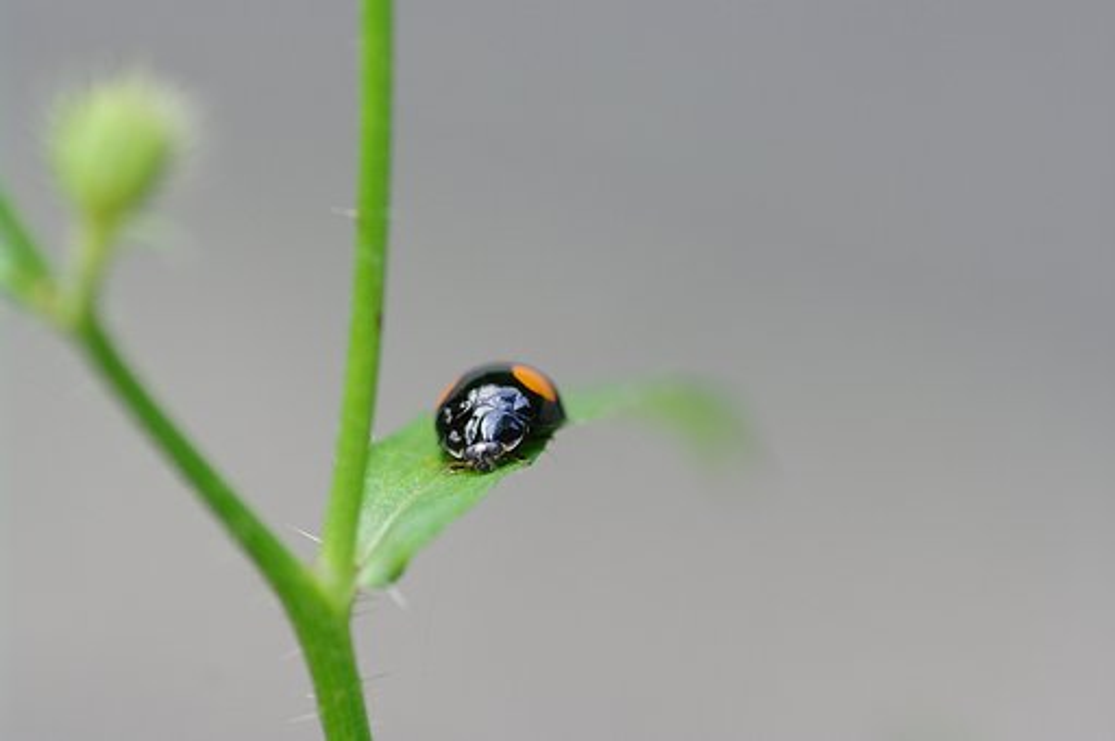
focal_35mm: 150
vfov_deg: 9.1
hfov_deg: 13.7
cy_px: 370
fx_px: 4640
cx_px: 558
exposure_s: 1/60
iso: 400
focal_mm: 100
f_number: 4
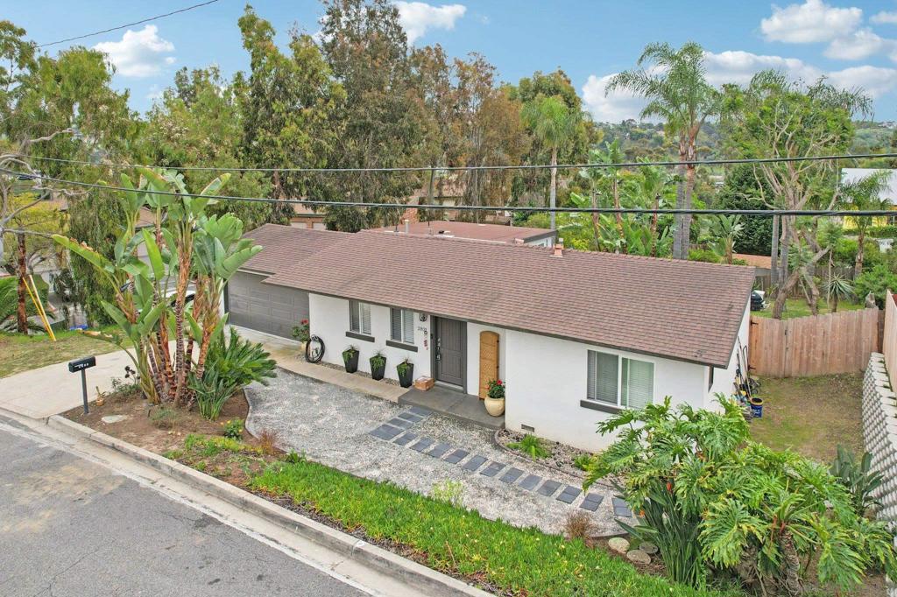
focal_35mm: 22
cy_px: 298
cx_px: 448
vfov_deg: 57.2
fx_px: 548
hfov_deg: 78.6
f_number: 2.8
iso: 100
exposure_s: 1/1250
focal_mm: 8.4
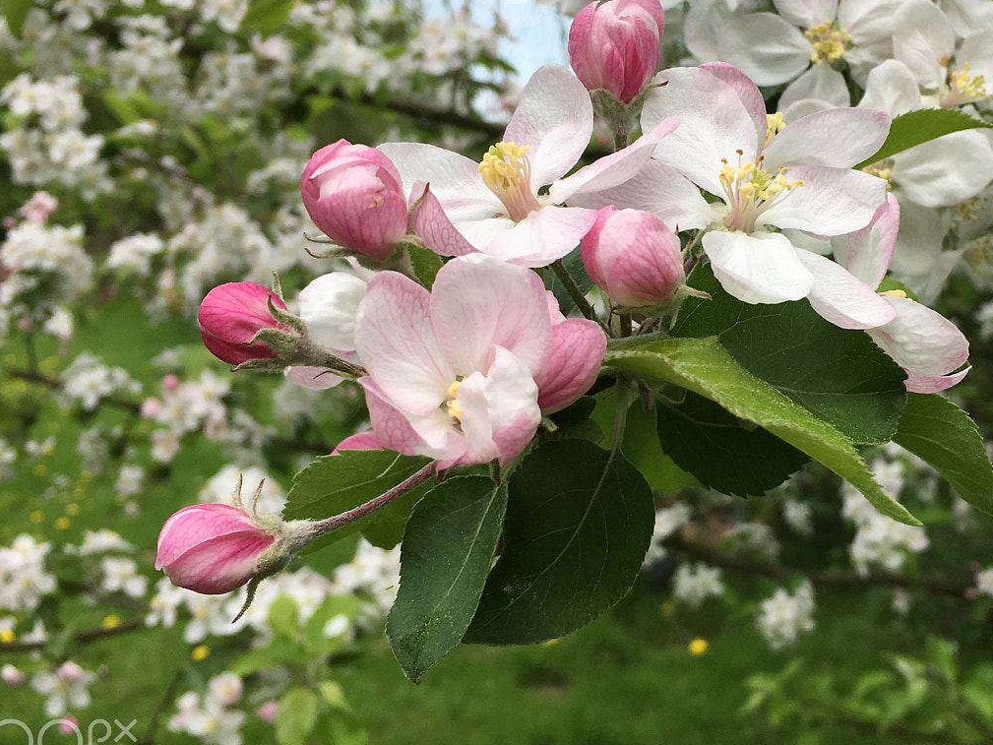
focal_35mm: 46
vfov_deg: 31.4
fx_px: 1320
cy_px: 280
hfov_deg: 40.6
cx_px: 680
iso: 25
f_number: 2.2
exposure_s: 1/725
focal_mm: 4.15
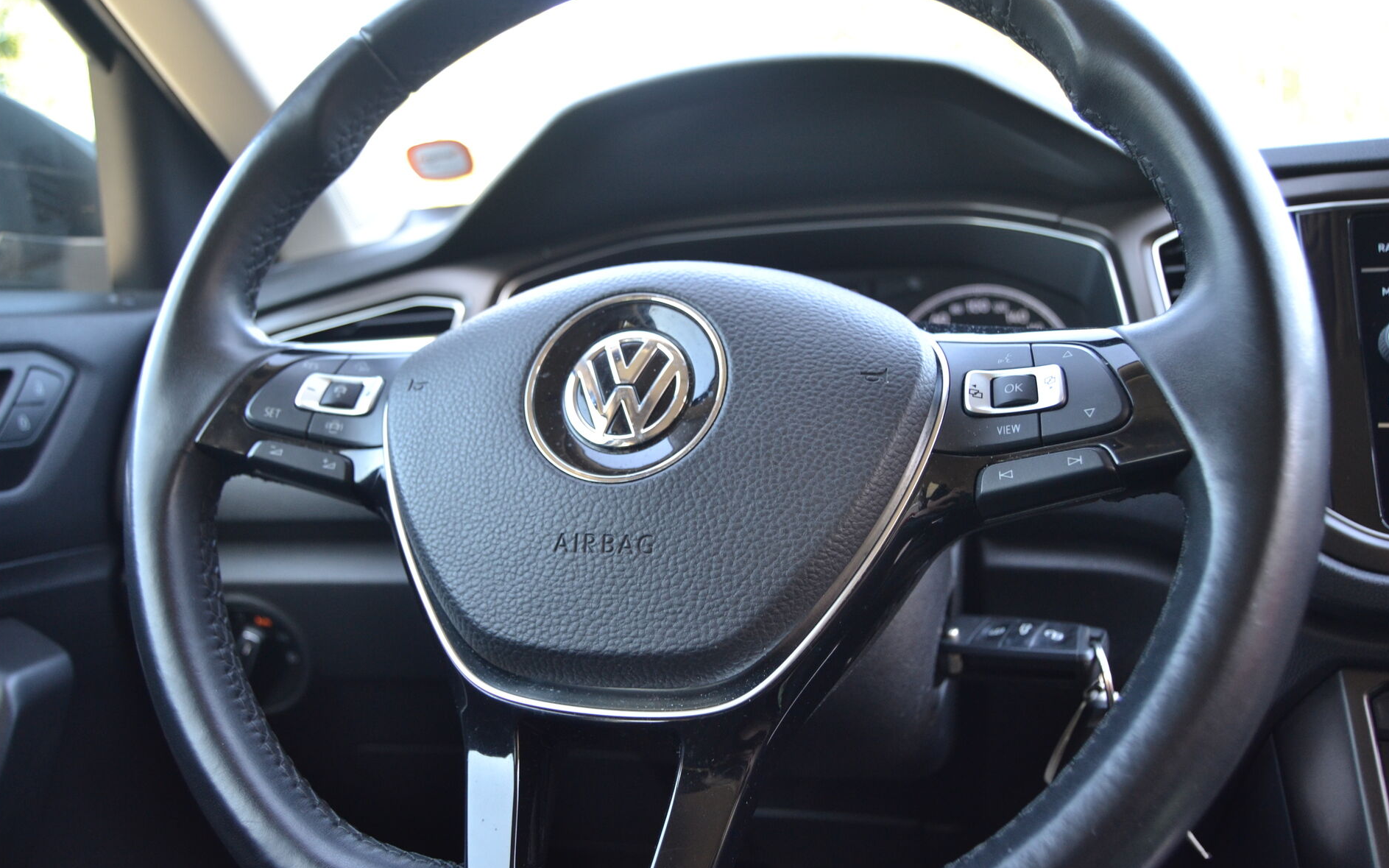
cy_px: 445
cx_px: 685
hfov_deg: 66.5
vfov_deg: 44.5
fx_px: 1060
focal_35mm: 28
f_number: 4
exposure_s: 1/60
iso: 400
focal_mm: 18
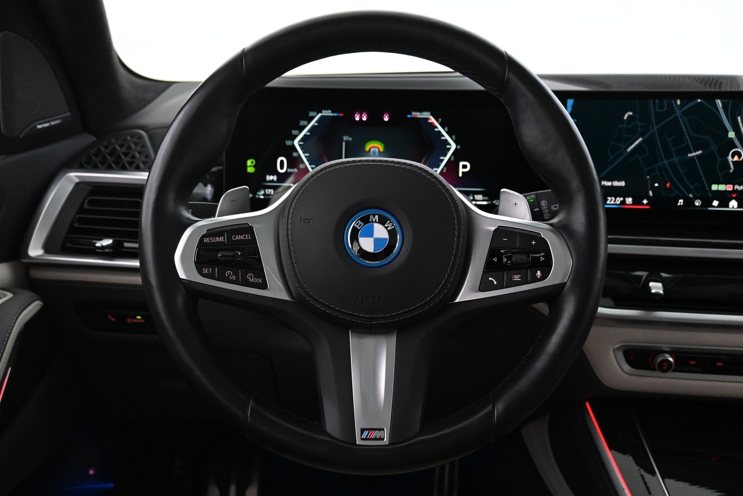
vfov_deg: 41.7
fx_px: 650
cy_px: 248
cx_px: 372
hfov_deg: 59.5
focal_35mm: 32
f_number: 4
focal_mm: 21
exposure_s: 1/30
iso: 4000
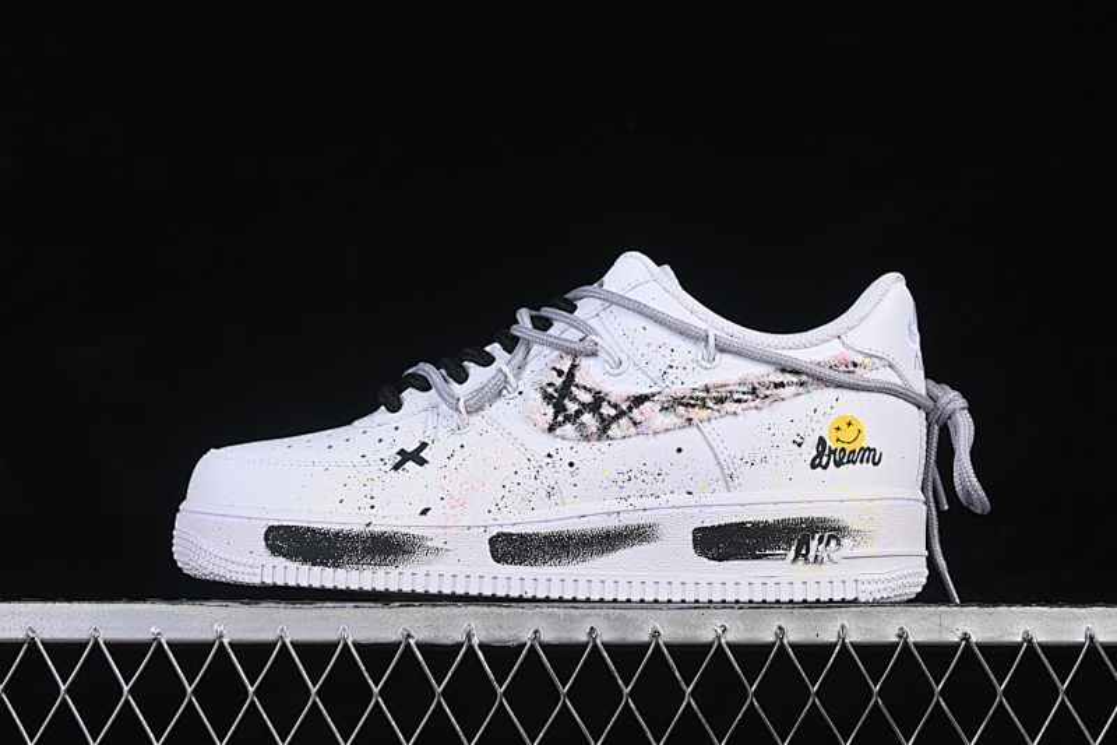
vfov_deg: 18.2
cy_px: 372
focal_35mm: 75
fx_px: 2326
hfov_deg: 27.0
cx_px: 558
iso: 160
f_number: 8
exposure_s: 1/80
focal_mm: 50
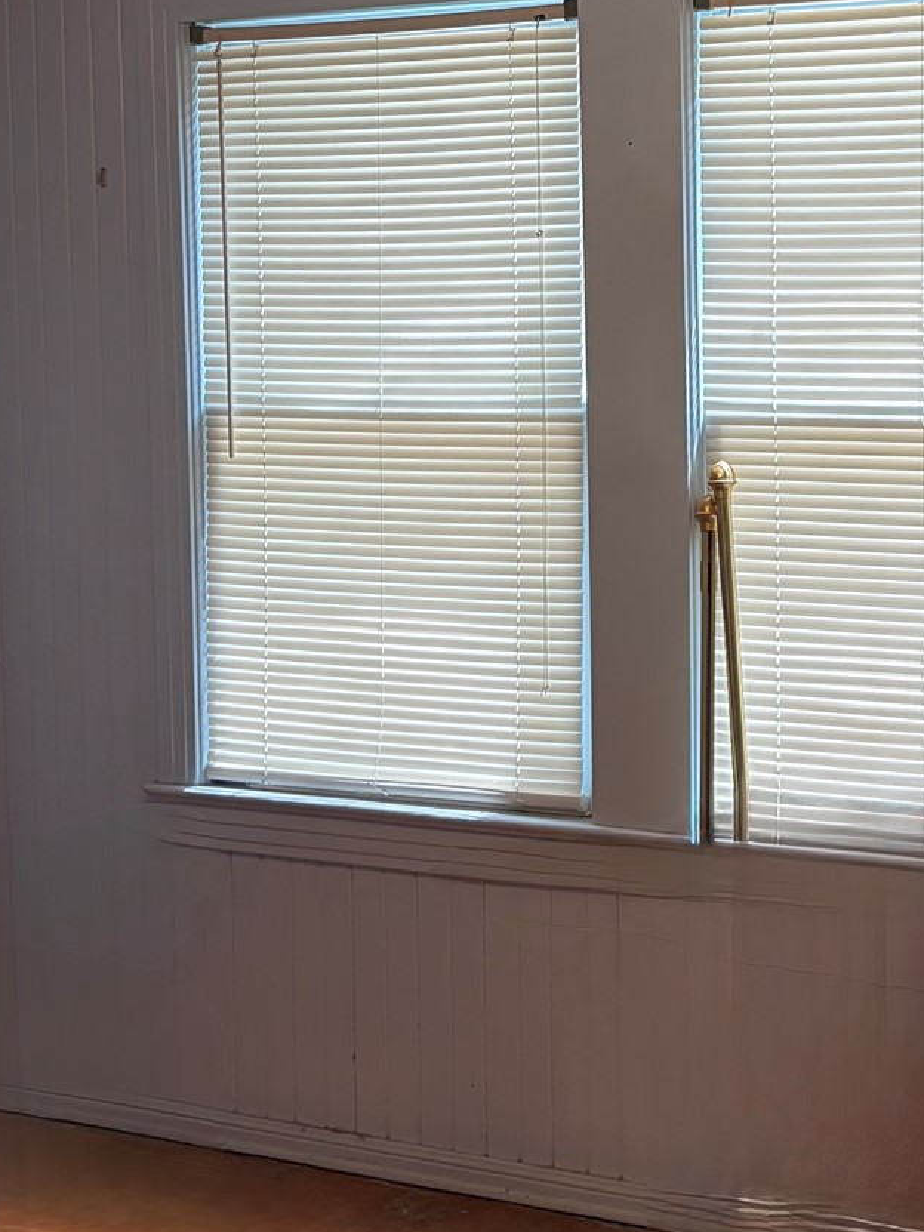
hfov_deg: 22.4
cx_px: 813
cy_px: 478
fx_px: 2278
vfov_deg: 30.2
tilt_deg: -4.4
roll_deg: +1.4
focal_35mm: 64
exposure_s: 1/120
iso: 50
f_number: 1.6
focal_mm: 5.96
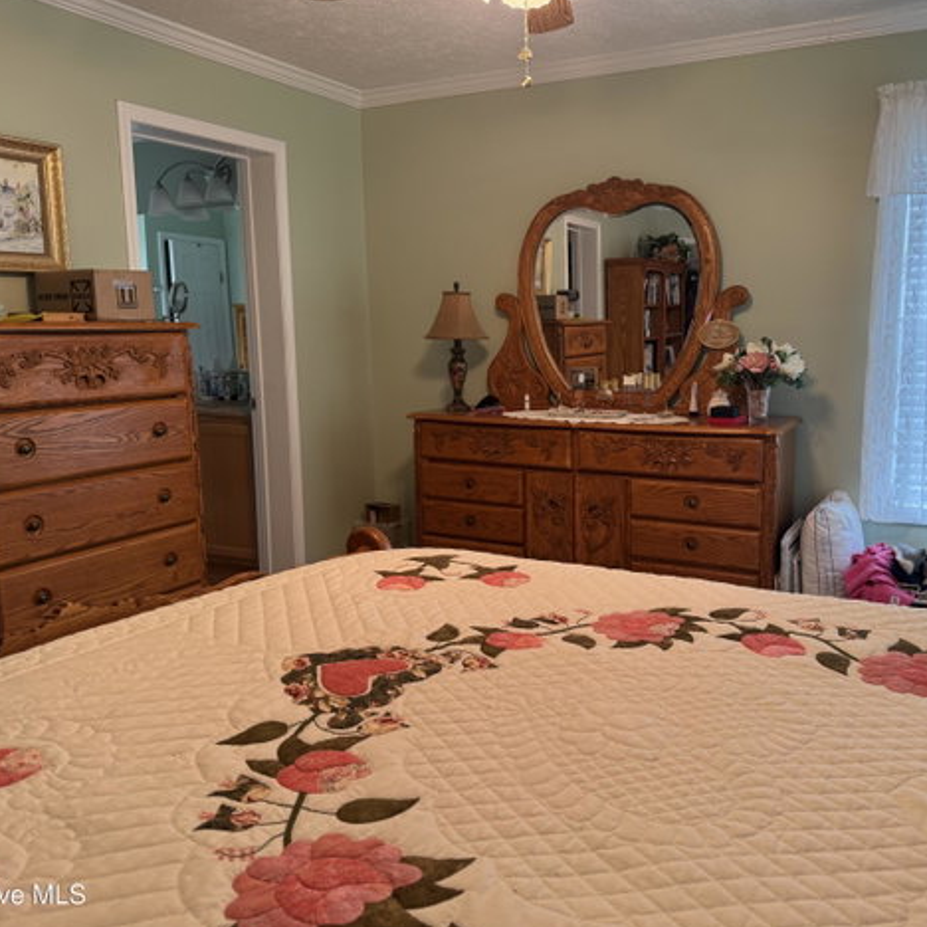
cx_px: 516
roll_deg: +0.2
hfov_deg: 55.5
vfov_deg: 55.6
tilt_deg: -9.1
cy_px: 464
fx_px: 879
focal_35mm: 29
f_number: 1.78
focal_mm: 6.76
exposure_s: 1/60
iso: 125
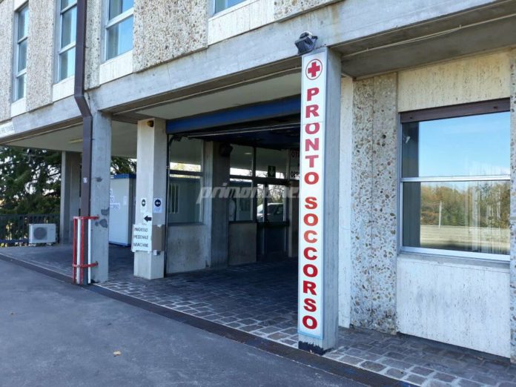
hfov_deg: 65.3
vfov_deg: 51.4
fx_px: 402
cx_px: 258
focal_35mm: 27
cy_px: 194
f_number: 1.7
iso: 40
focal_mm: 3.71
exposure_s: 1/215
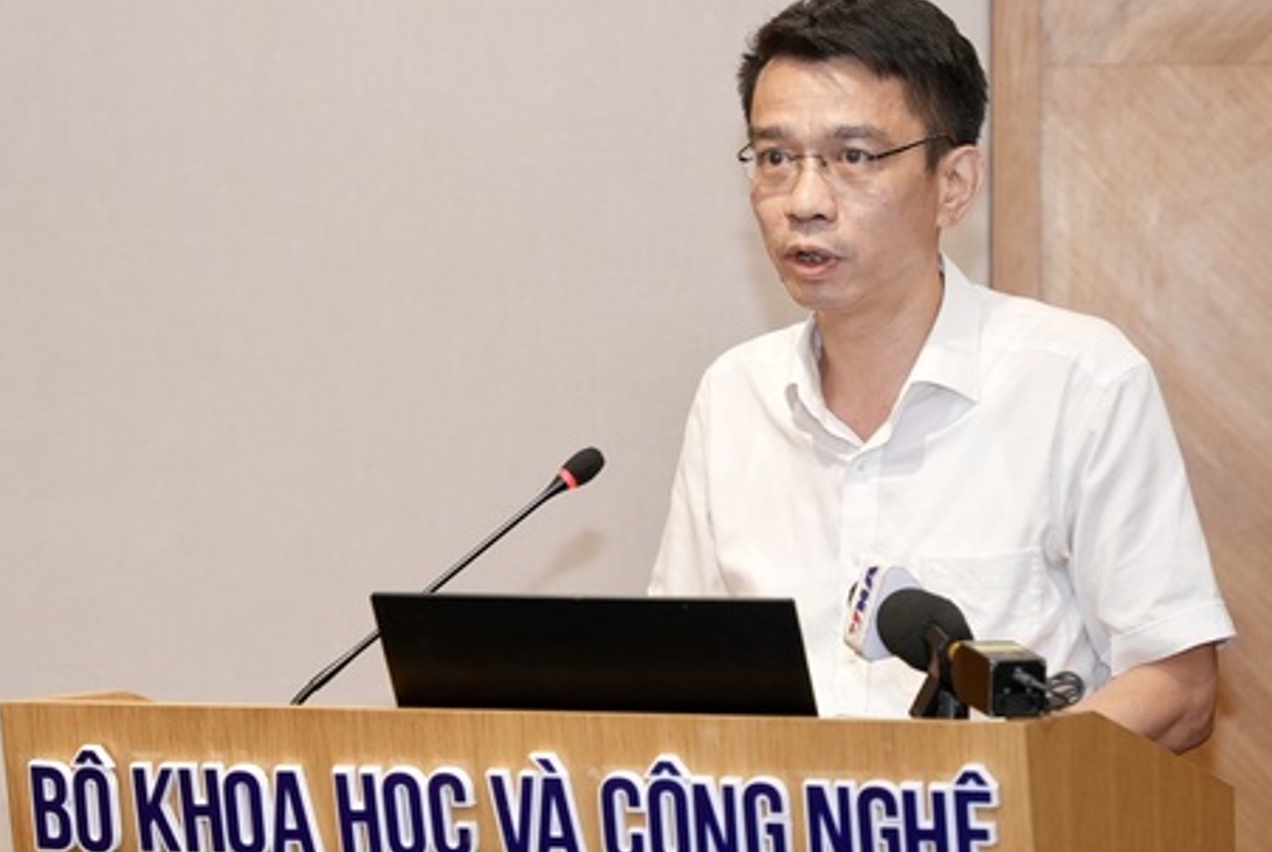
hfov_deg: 13.8
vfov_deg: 9.2
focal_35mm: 149
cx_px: 601
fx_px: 5271
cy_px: 449
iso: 800
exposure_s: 1/125
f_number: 3.2
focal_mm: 70
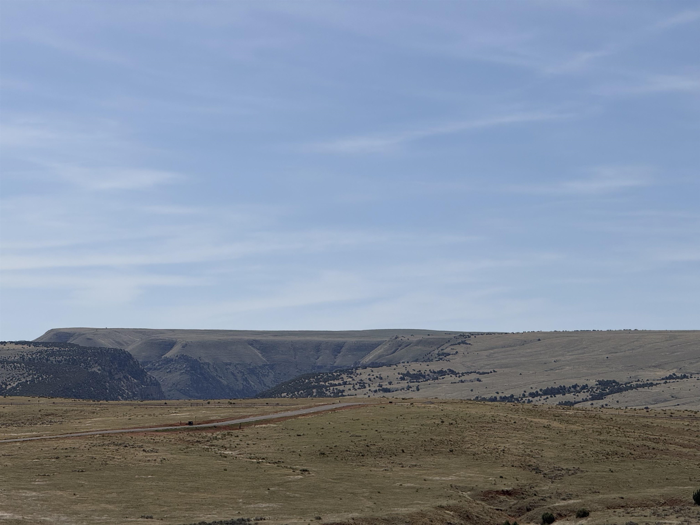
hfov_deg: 16.4
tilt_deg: +4.8
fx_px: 2427
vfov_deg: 12.3
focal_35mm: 120
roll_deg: -1.7
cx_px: 350
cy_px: 262
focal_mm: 15.66
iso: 40
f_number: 2.8
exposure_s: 1/3509
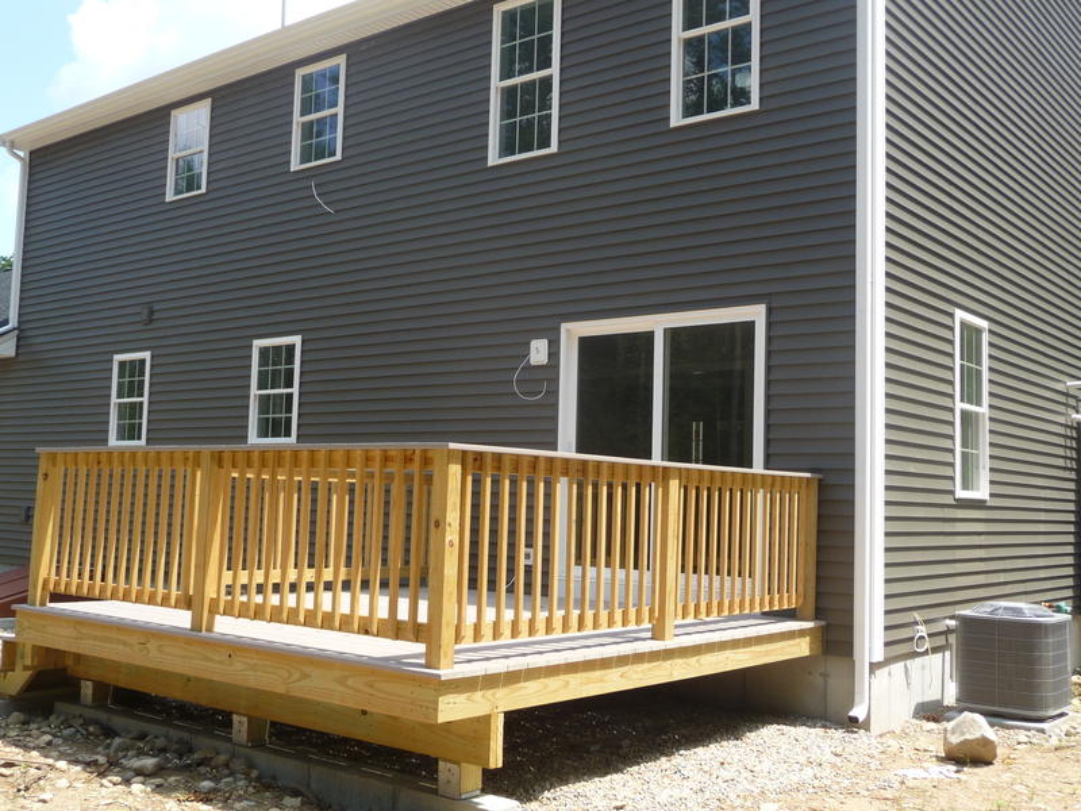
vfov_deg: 37.7
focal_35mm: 38
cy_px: 406
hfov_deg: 49.0
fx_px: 1187
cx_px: 540
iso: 100
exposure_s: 1/320
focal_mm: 6.3
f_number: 3.8
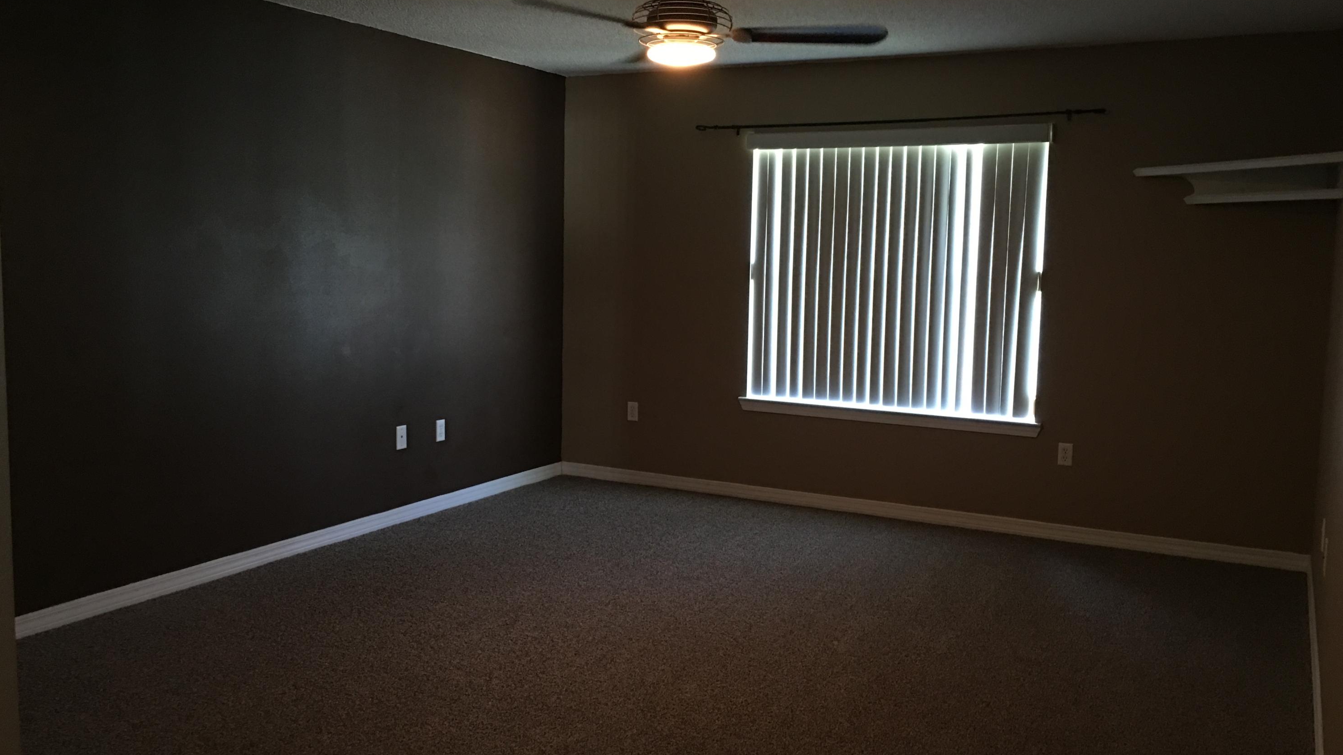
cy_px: 380
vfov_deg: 36.7
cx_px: 678
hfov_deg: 61.0
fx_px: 1140
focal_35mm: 32
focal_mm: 4.15
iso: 64
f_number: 2.2
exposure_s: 1/4
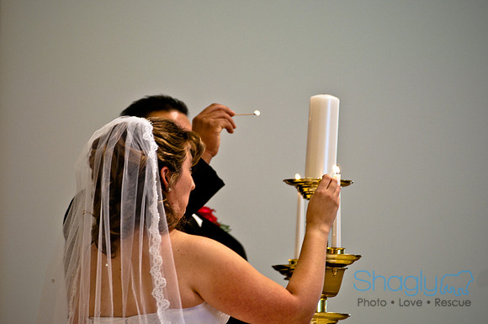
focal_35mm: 300
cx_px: 244
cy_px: 162
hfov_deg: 6.9
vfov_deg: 4.6
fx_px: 4061
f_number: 2.8
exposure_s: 1/100
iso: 400
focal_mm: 200
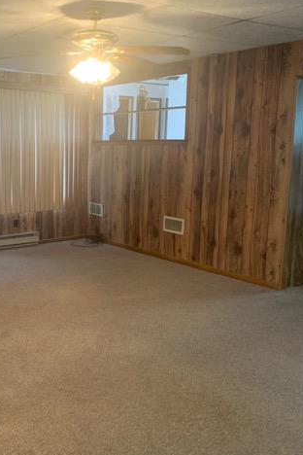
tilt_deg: -10.1
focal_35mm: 37
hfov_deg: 34.9
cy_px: 228
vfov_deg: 51.9
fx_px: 467
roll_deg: -0.1
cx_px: 66
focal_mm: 4.25
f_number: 1.8
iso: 320
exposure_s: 1/40
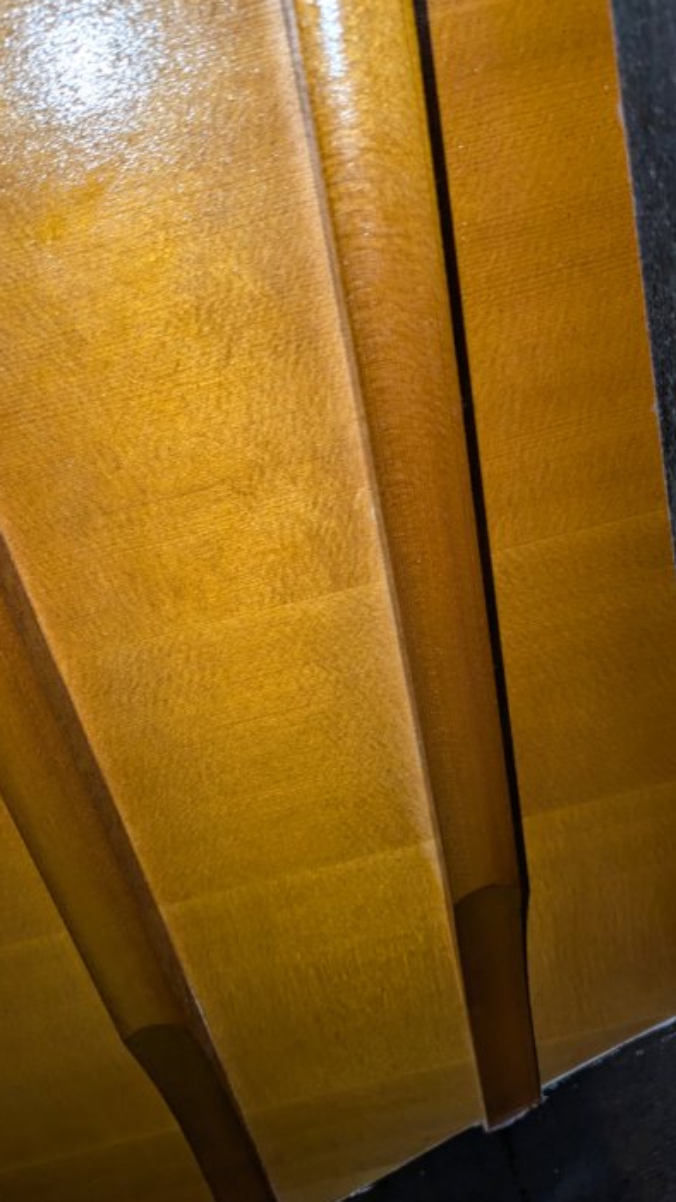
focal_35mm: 28
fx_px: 893
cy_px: 590
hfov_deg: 41.5
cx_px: 318
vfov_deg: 67.9
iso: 61
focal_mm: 5.43
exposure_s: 1/50
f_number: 1.89
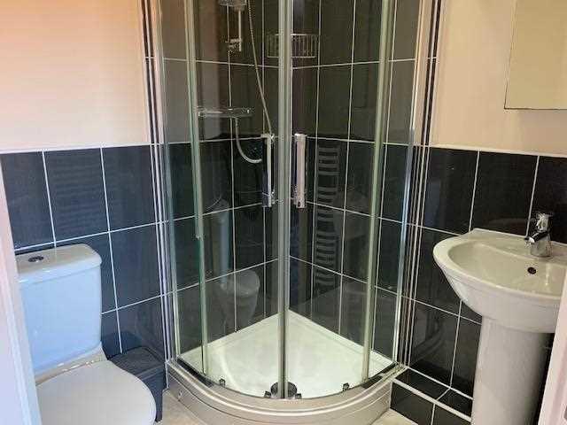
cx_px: 284
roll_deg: -0.8
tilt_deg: -15.2
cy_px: 212
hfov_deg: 67.3
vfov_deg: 53.1
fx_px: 426
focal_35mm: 26
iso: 250
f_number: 1.8
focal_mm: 4.25
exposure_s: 1/50
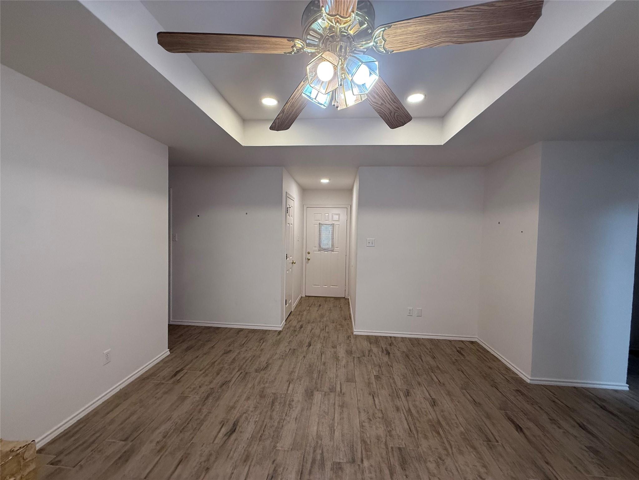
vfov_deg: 85.7
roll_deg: -1.5
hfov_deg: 102.1
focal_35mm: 14
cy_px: 240
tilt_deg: -1.7
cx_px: 320
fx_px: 258
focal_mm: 2.22
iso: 250
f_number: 2.2
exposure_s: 1/120
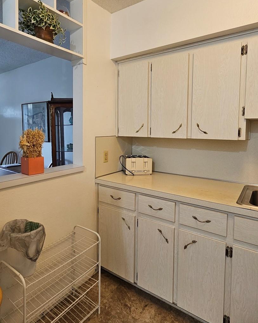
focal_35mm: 20
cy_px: 138
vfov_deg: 79.9
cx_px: 112
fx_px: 191
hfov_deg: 67.8
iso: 125
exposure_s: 1/60
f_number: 2.2
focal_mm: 2.2
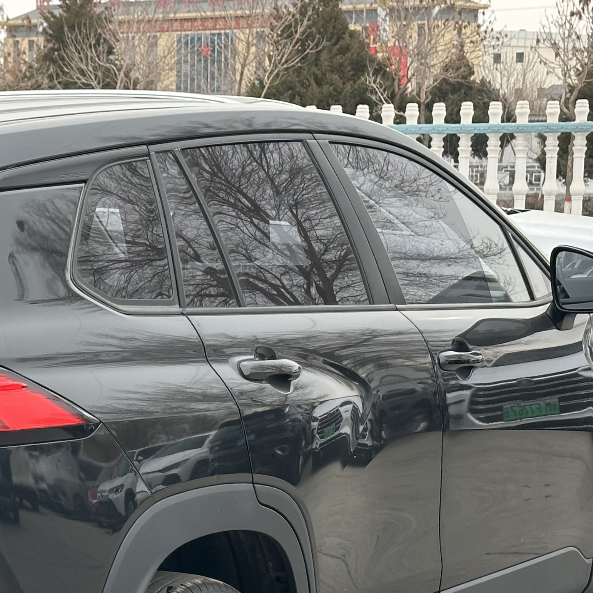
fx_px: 2151
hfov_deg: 15.4
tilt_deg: -9.5
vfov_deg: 15.6
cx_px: 12
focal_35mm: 111
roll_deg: +0.6
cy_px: 493
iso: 64
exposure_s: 1/309
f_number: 1.78
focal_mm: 6.86
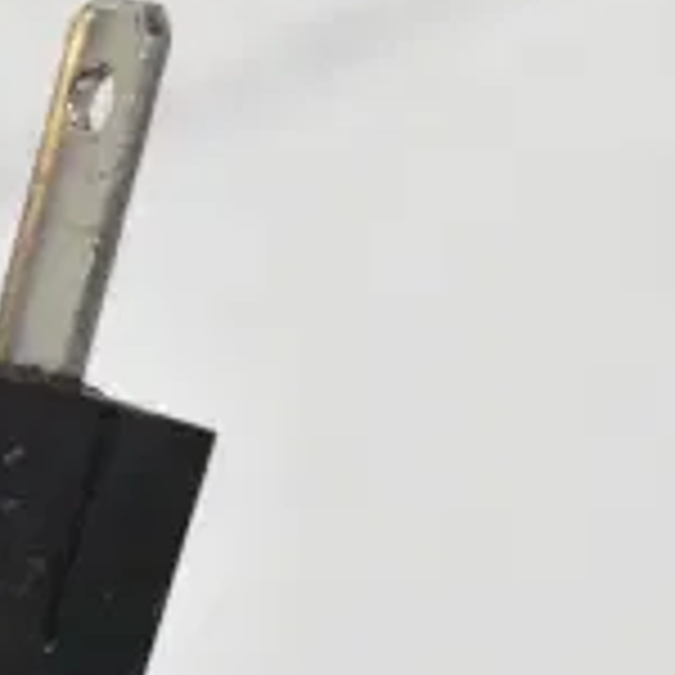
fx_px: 6281
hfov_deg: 6.0
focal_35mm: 285
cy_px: 560
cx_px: -634
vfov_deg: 6.1
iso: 6400
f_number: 8
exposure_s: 1/250
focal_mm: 55
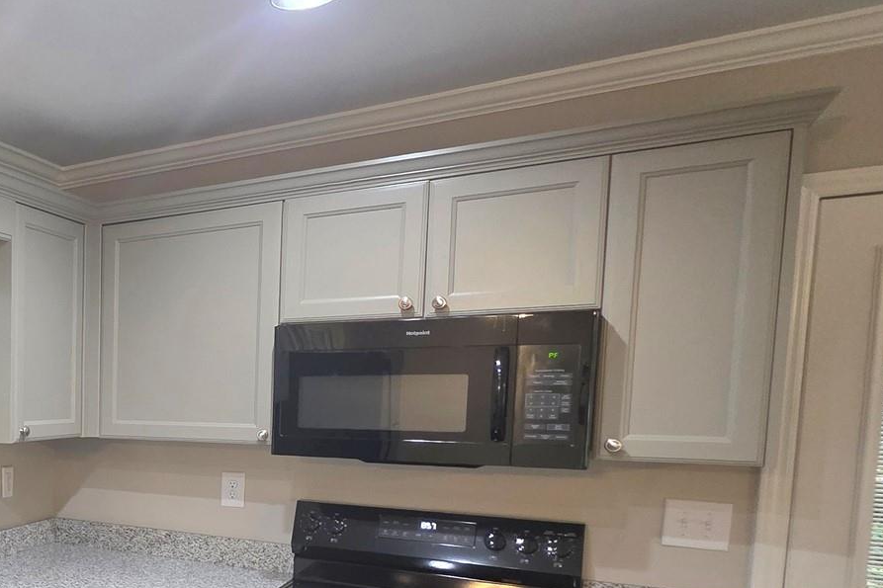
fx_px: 760
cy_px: 457
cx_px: -84
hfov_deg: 45.5
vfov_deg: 40.8
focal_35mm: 31
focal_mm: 2.2
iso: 400
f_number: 1.9
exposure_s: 1/60.2
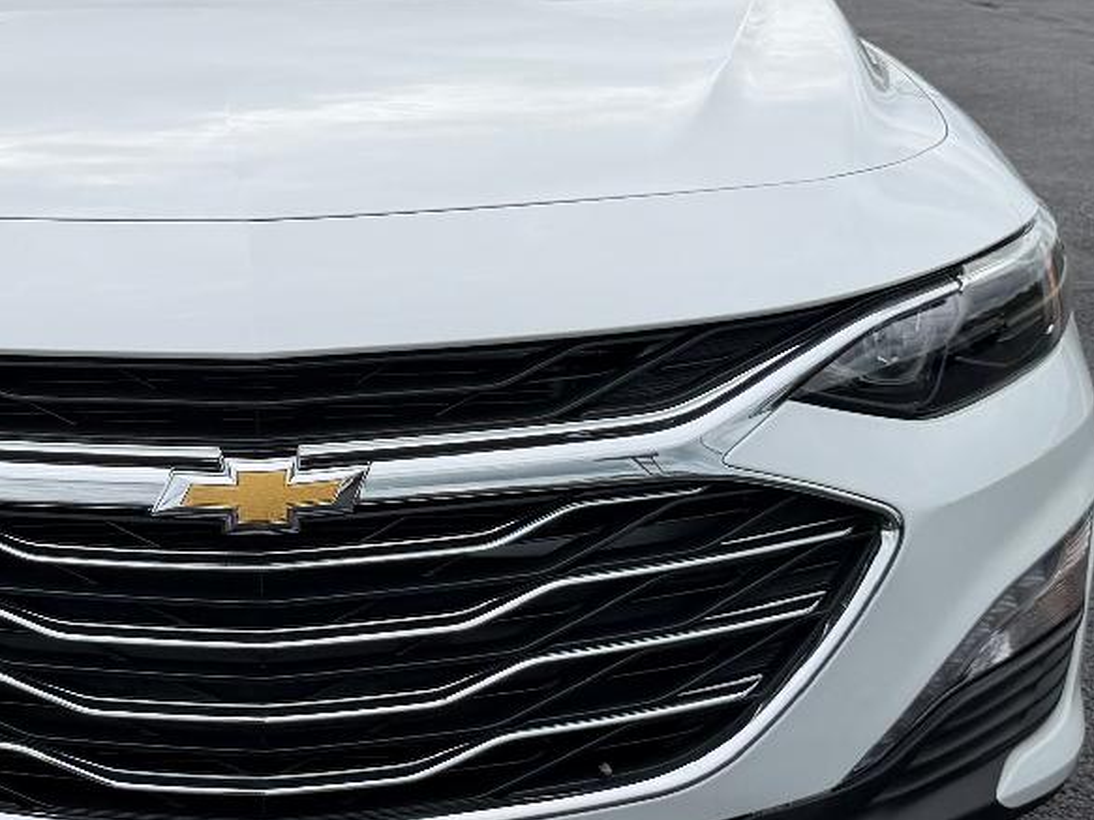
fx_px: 2496
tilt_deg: -12.2
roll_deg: +6.6
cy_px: 417
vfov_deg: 18.7
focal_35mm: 79
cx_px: 163
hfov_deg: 24.2
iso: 80
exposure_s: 1/5714
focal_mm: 6.76
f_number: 1.78
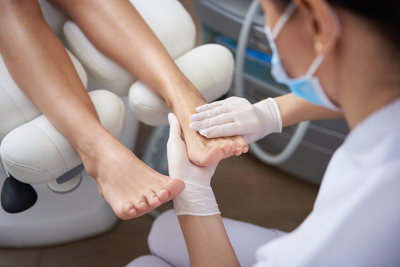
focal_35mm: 45
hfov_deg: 43.6
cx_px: 200
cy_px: 134
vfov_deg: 29.9
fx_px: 500
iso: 100
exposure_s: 1/125
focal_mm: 45
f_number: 2.8
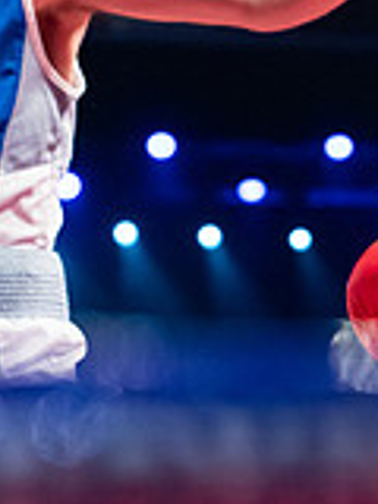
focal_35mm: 174
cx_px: 457
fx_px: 2533
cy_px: 55
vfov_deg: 11.3
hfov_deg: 8.4
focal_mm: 50
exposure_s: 1/1000
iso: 4000
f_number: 2.8
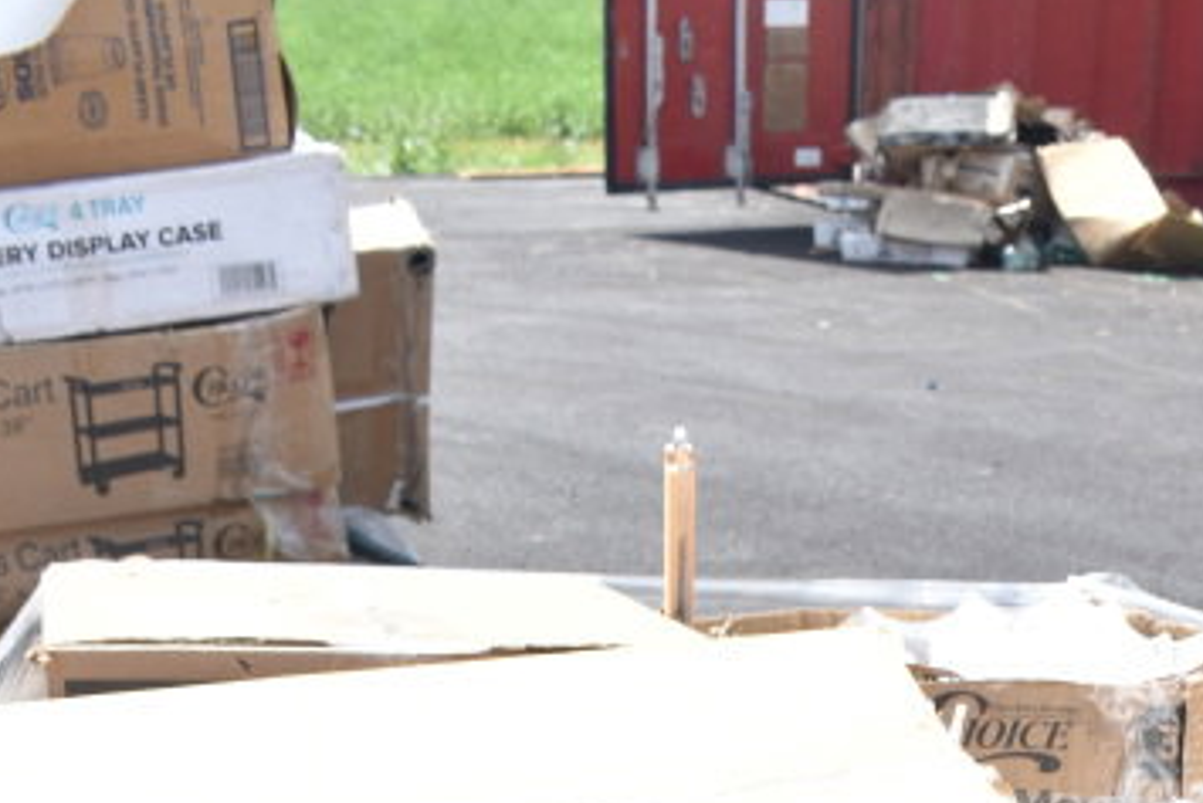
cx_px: 800
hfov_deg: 23.8
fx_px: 2841
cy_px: 1533
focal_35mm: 85
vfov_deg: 13.9
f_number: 8
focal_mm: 22
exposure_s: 1/250
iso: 200
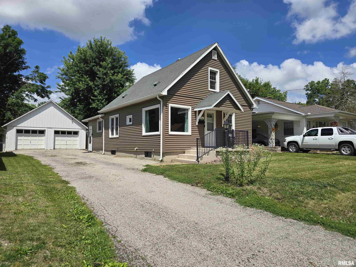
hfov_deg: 73.9
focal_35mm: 23
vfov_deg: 58.9
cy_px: 134
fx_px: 237
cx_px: 178
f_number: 1.7
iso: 12
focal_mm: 6.3
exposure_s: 1/1093
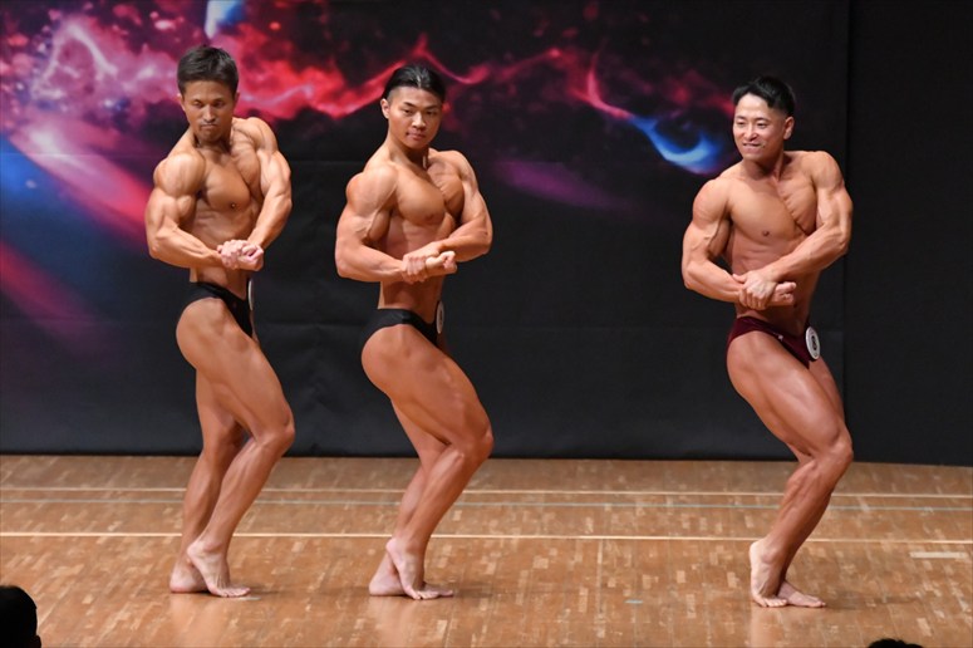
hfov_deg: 7.6
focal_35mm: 270
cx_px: 486
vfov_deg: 5.1
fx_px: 7294
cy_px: 324
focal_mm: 180
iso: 8000
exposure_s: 1/400
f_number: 5.6
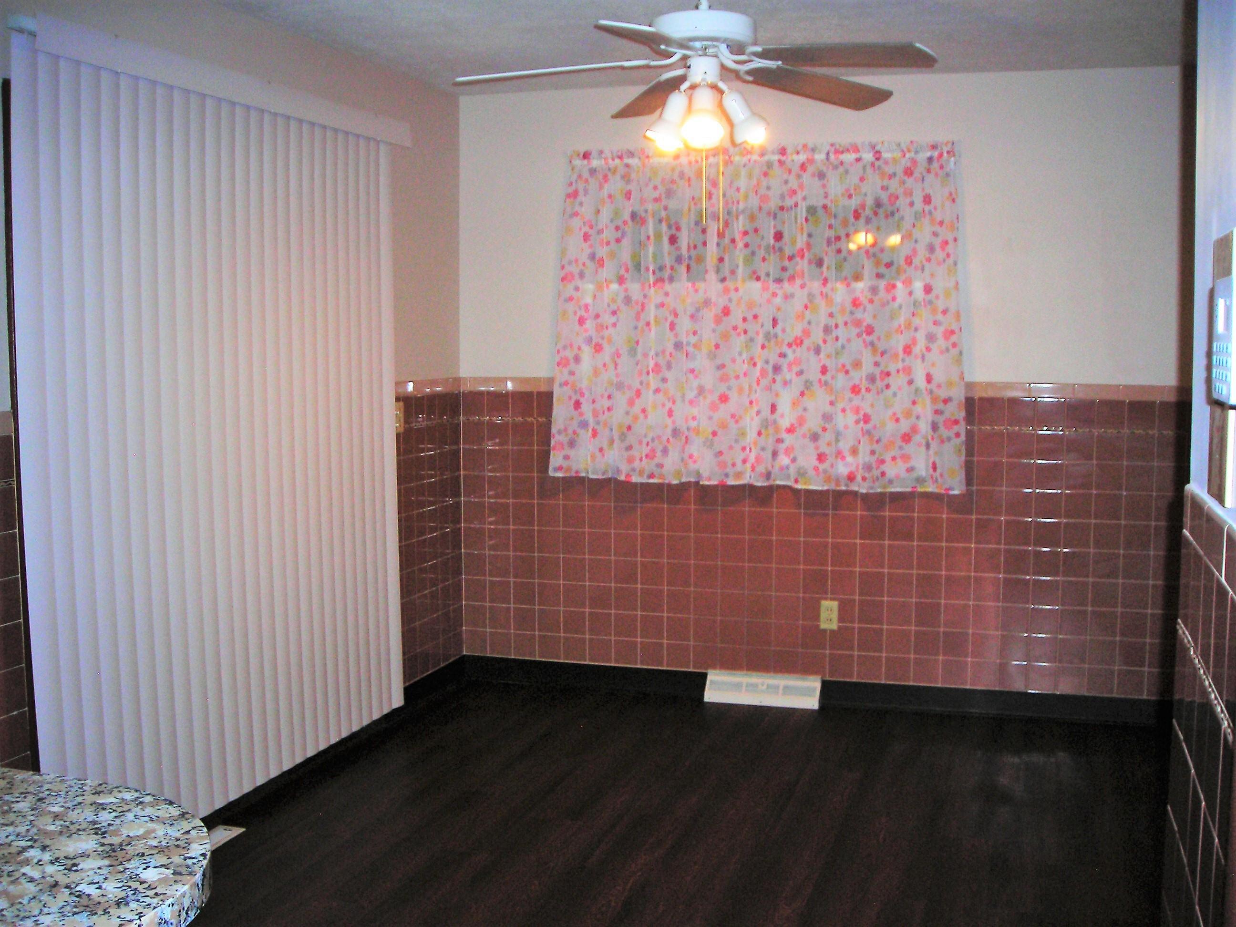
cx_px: 618
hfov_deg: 49.0
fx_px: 1357
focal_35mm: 38
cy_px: 464
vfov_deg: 37.7
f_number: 3.2
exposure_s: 1/60.1
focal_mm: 6.3
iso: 162
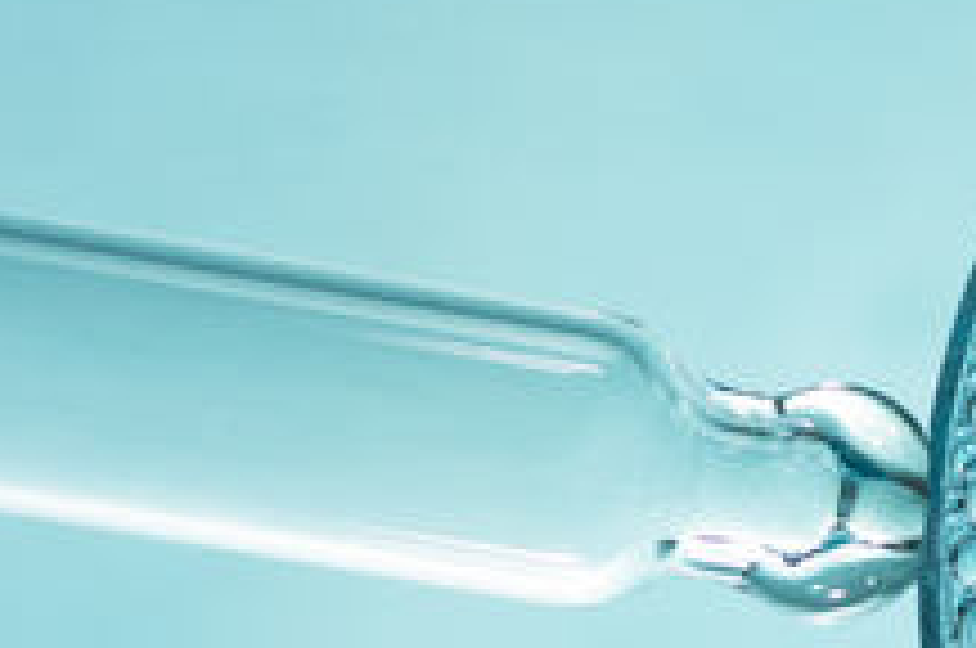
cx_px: 1615
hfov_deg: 3.9
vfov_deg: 2.6
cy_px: 515
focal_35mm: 527
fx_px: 14257
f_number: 10
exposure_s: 1/250
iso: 100
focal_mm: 105
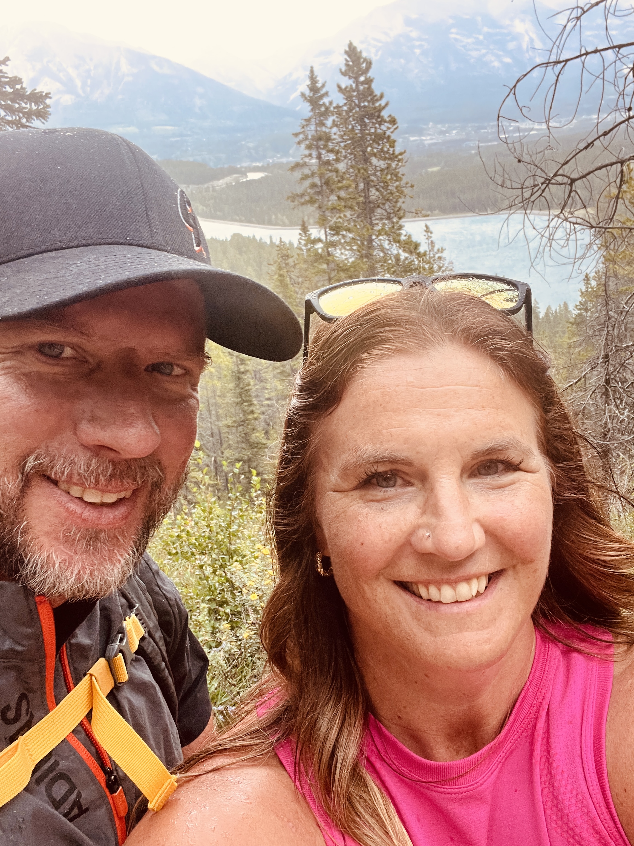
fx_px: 733
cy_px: 423
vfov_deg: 60.0
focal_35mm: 30
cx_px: 317
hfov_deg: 46.8
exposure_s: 1/60
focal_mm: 2.71
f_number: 2.2
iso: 160
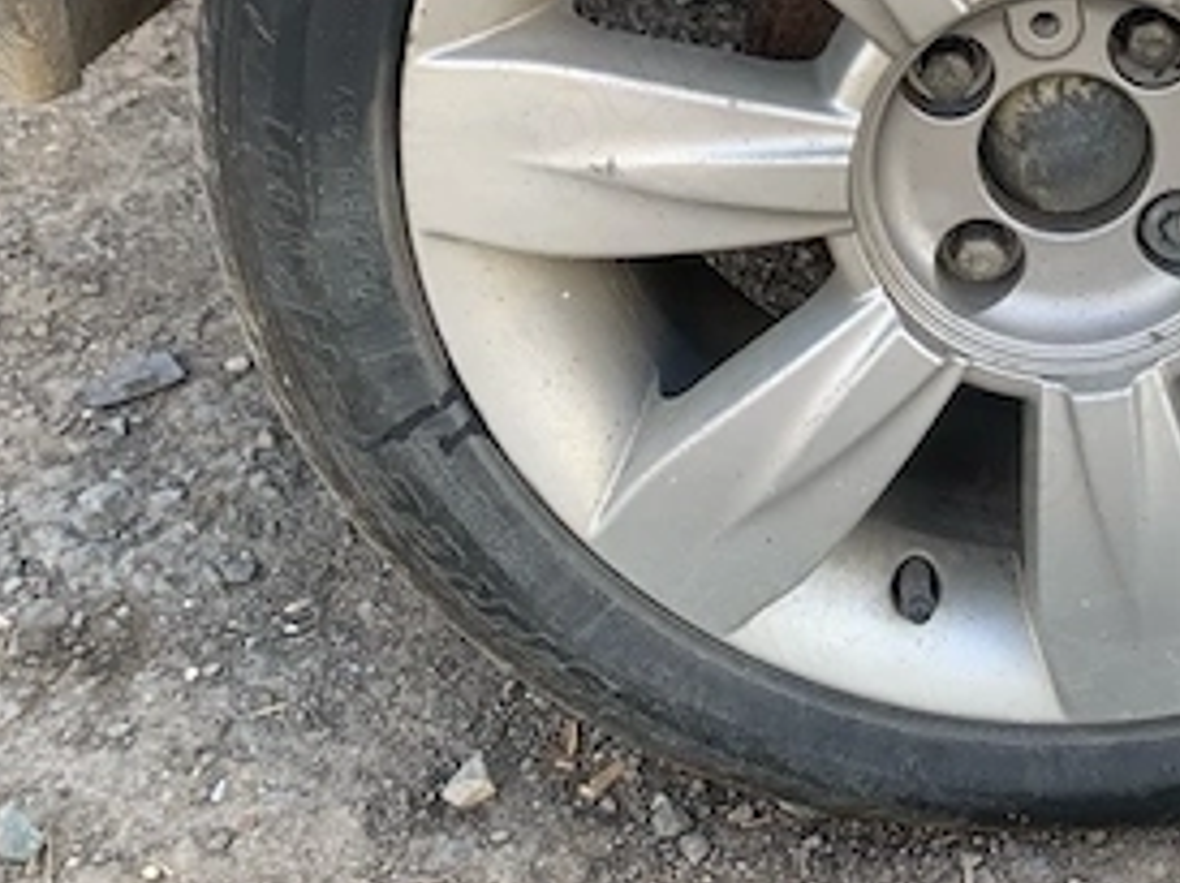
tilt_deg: -20.7
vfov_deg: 24.4
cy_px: -17
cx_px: 969
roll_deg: -0.2
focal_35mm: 57
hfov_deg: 32.7
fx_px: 1941
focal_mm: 4.25
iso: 25
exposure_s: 1/237
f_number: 1.8
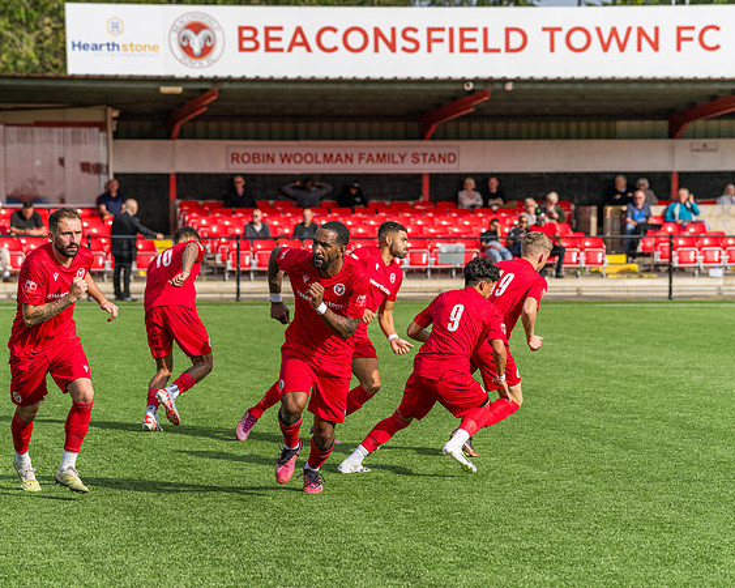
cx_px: 304
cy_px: 295
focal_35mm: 154
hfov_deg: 12.5
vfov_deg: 10.0
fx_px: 3353
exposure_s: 1/4000
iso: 400
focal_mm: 135
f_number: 5
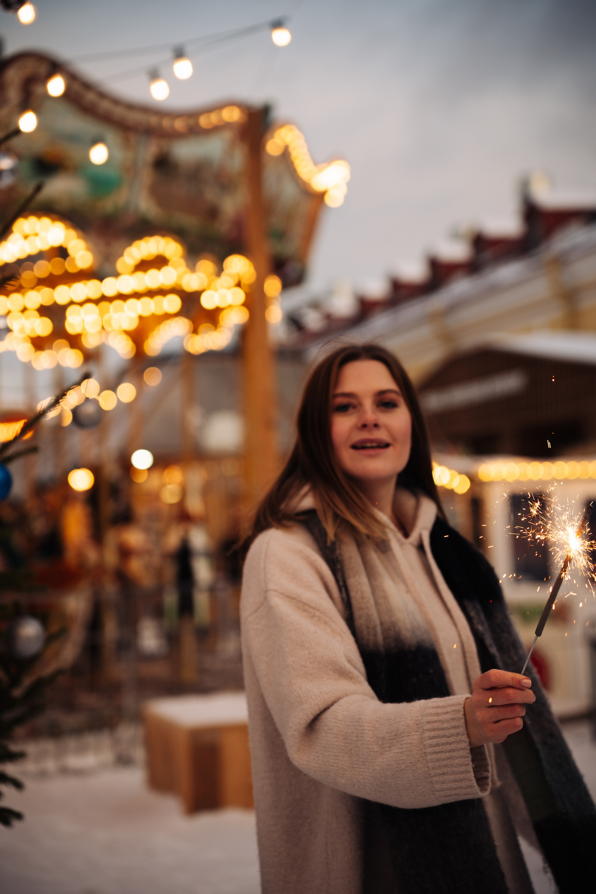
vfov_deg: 26.7
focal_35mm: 76
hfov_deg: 17.9
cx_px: 299
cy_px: 451
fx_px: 1887
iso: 100
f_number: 2.8
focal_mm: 75
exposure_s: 1/400
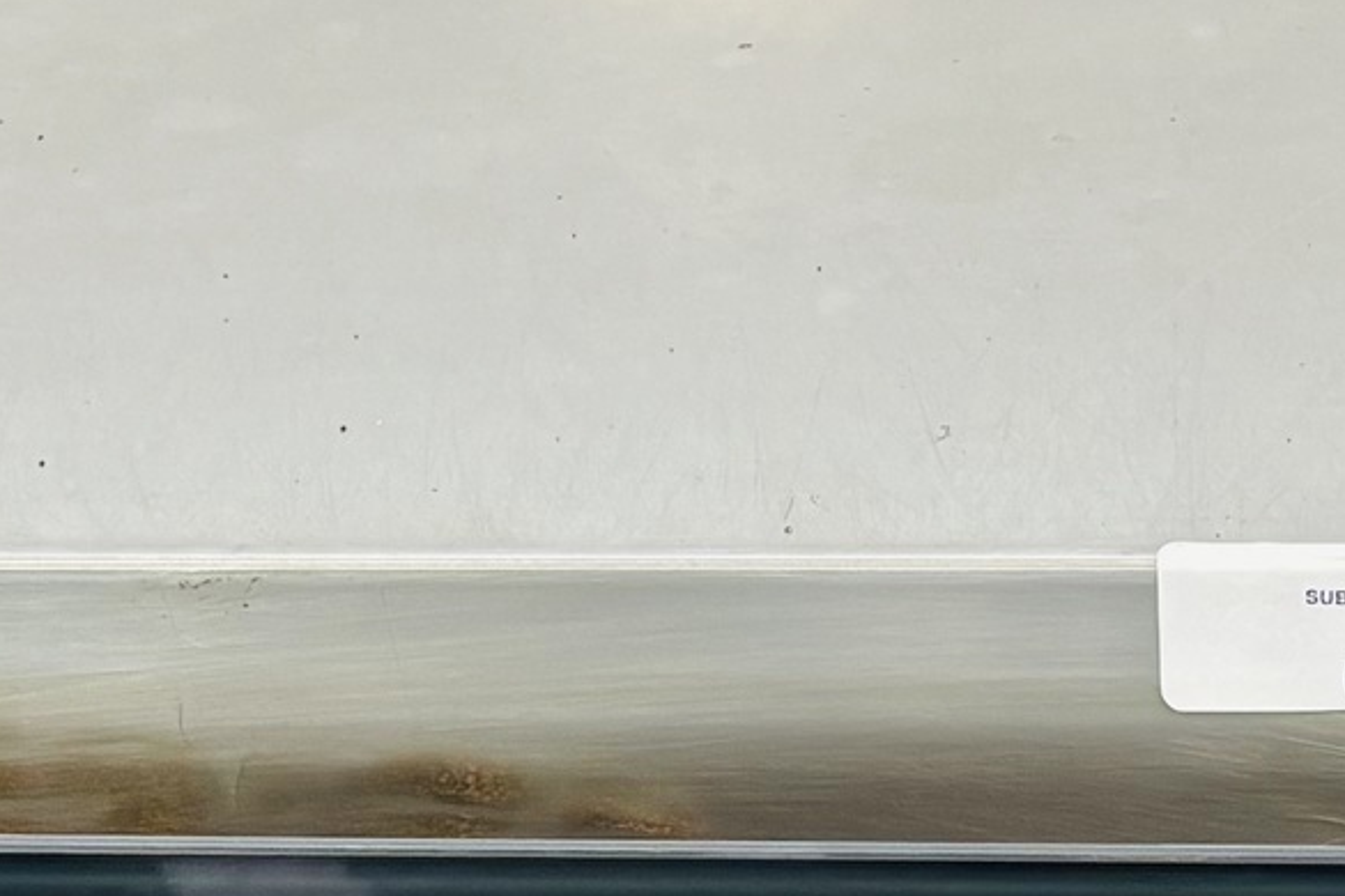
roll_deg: +1.4
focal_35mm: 132
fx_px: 4931
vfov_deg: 10.3
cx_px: 1363
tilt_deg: -32.1
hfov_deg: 15.2
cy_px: 866
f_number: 1.6
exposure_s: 1/50
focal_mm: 5.96
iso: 160
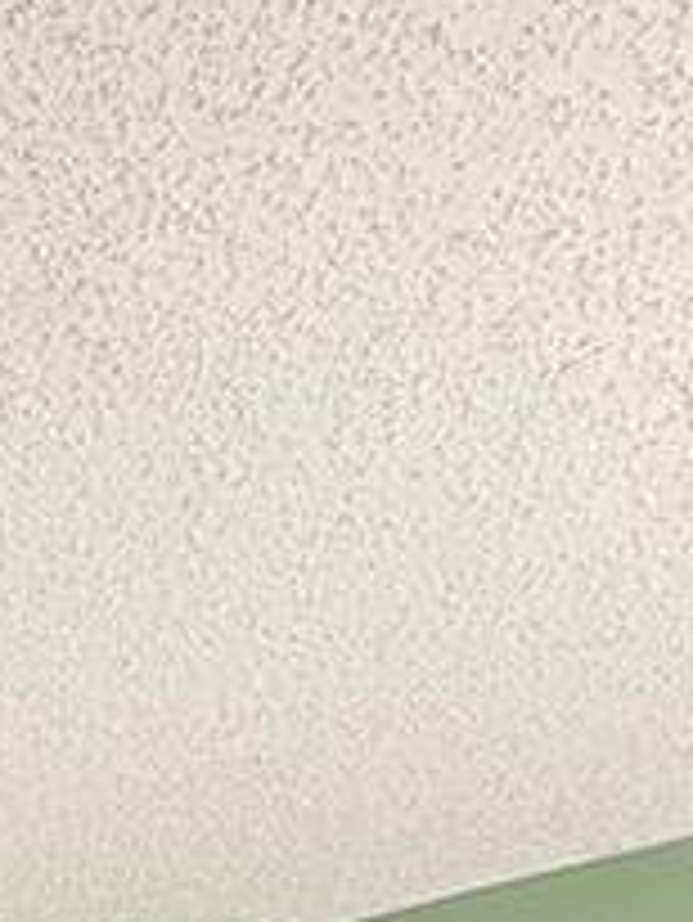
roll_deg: -1.8
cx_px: -954
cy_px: 2028
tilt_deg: -8.2
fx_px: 2187
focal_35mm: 82
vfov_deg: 16.0
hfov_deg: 13.4
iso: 50
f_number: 2.2
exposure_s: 1/99
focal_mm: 2.22
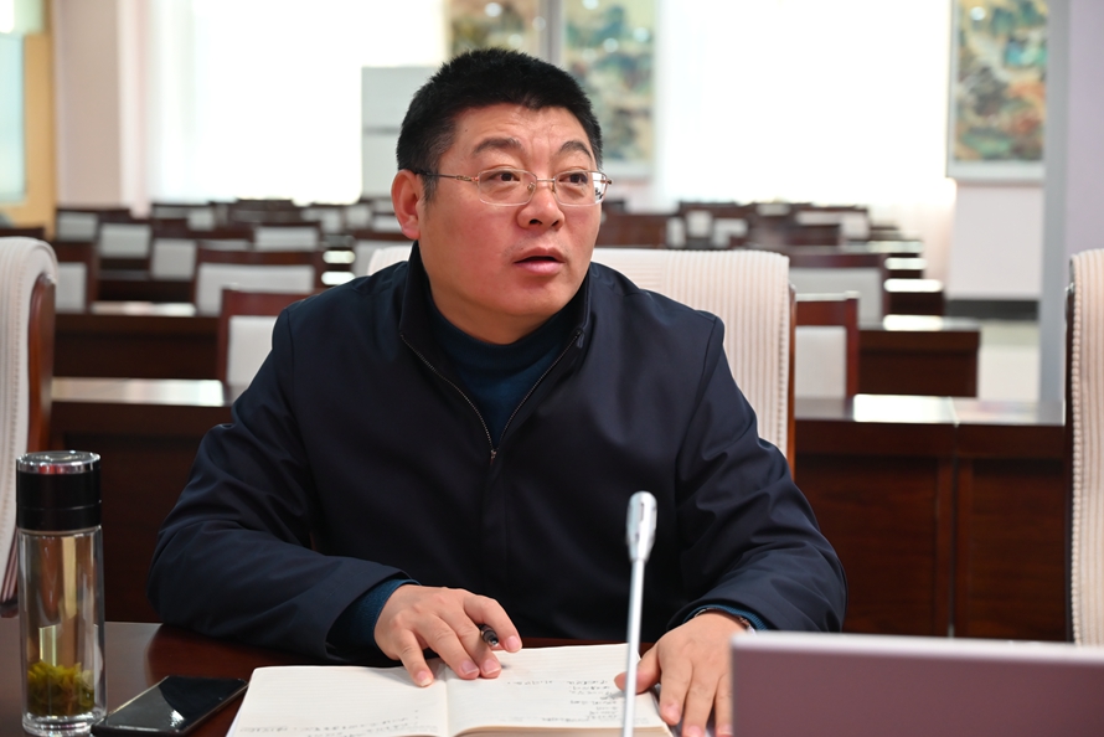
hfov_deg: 32.9
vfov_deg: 22.3
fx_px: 1871
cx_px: 552
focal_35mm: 61
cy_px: 368
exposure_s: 1/125
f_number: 4
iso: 1400
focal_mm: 61
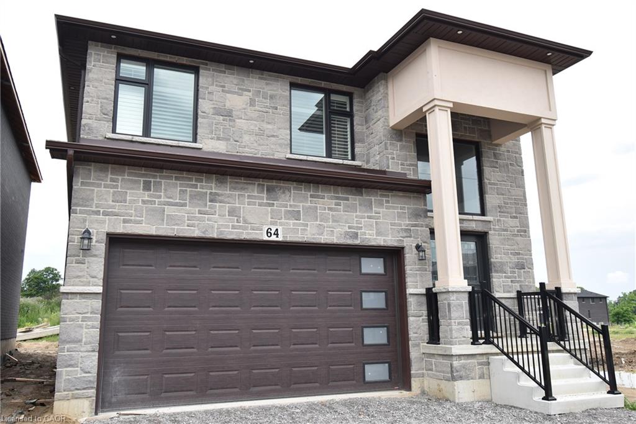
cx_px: 318
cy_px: 212
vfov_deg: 43.6
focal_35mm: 30
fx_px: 530
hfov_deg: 61.9
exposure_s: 1/200
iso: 200
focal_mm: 20
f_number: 7.1
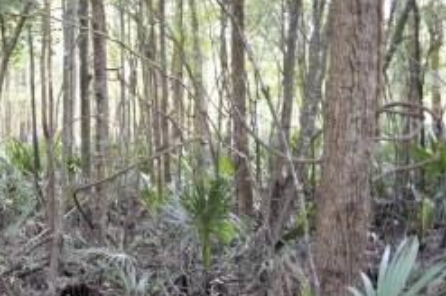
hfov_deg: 25.5
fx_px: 866
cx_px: -108
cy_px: 135
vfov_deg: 19.4
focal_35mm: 70
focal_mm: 18
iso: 200
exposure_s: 1/13
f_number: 3.5
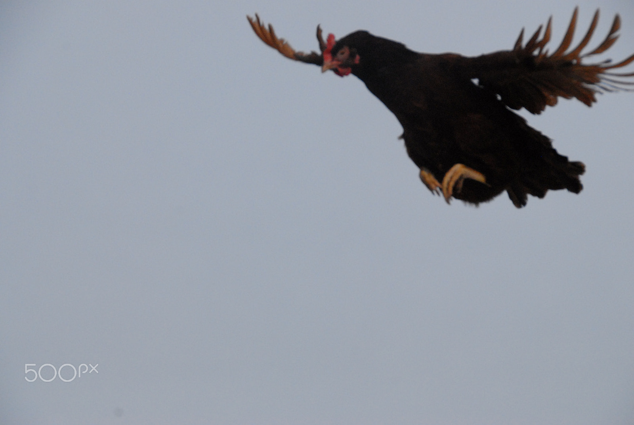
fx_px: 2777
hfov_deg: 13.0
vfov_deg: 8.7
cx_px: 317
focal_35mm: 158
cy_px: 212
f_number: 6.7
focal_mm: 105
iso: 1250
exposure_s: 1/8000
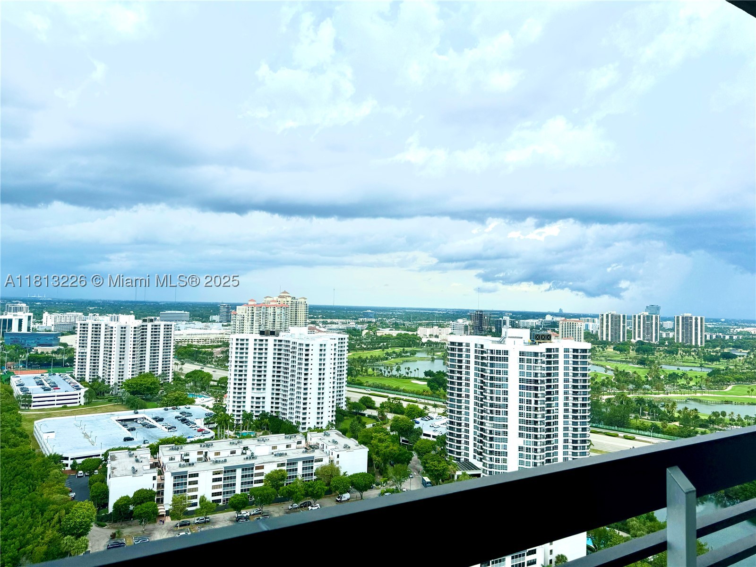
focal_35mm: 24
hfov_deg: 71.6
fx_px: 524
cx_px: 378
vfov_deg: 56.8
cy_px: 284
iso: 80
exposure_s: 1/4608
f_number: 1.78
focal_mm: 6.76
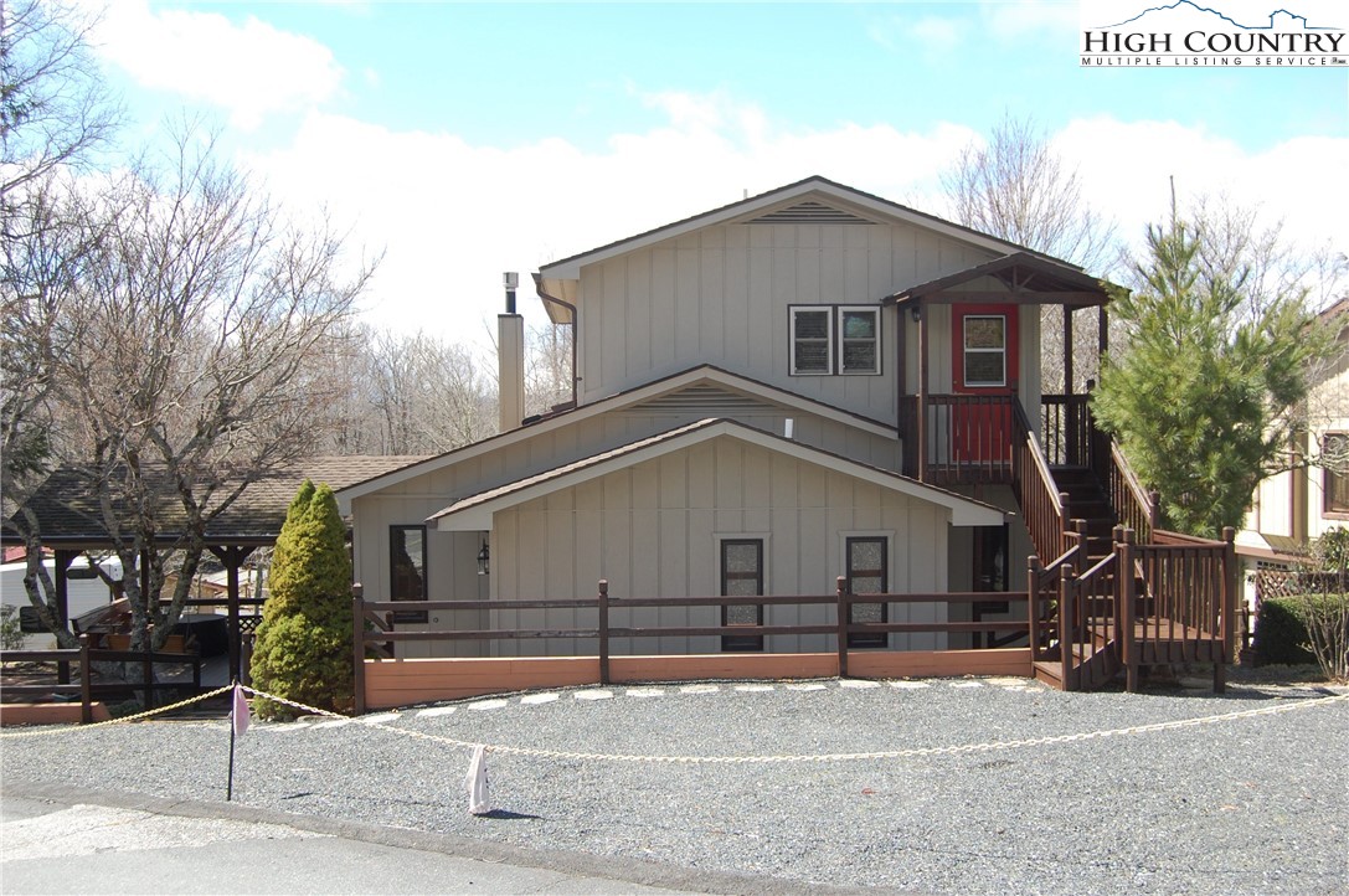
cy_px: 448
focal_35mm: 36
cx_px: 674
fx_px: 1347
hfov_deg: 53.2
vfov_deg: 36.8
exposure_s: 1/500
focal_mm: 24
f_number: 5.6
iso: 320
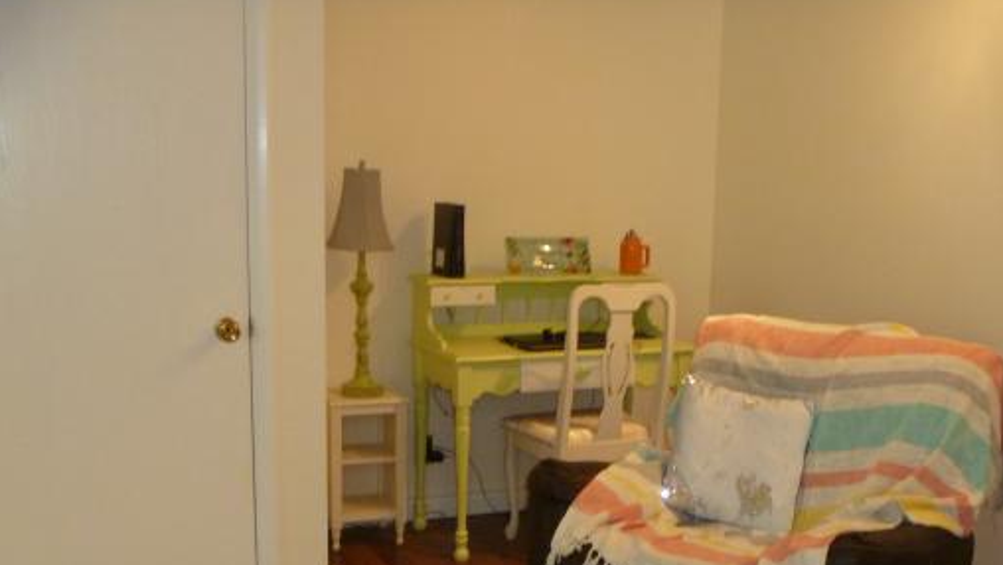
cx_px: 630
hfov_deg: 42.5
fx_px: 1277
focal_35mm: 48
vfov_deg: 24.5
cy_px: 450
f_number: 3.5
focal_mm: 6.3
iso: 250
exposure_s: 1/30
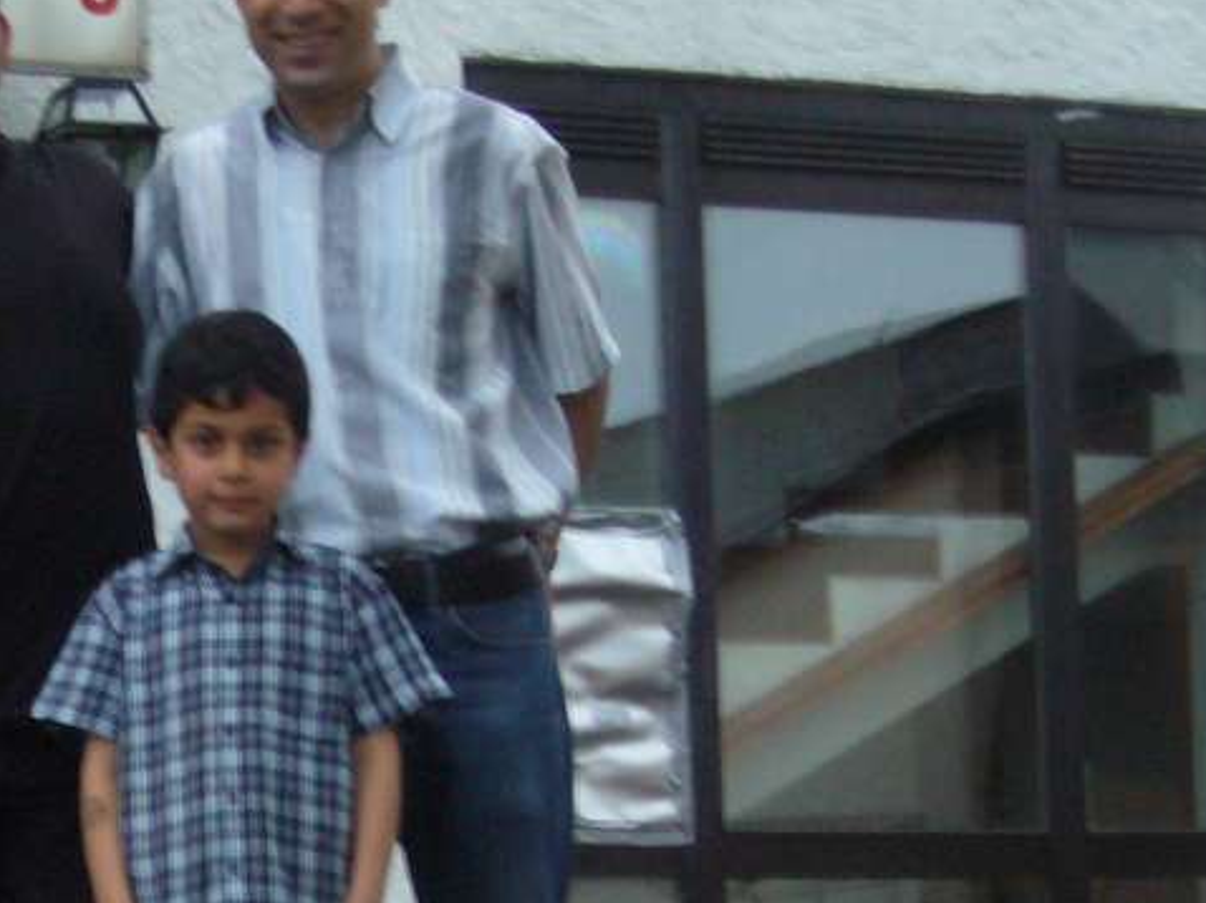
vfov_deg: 10.9
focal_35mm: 135
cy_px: 711
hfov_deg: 14.5
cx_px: 116
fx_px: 4701
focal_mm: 10.4
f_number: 3.8
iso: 200
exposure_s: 1/8
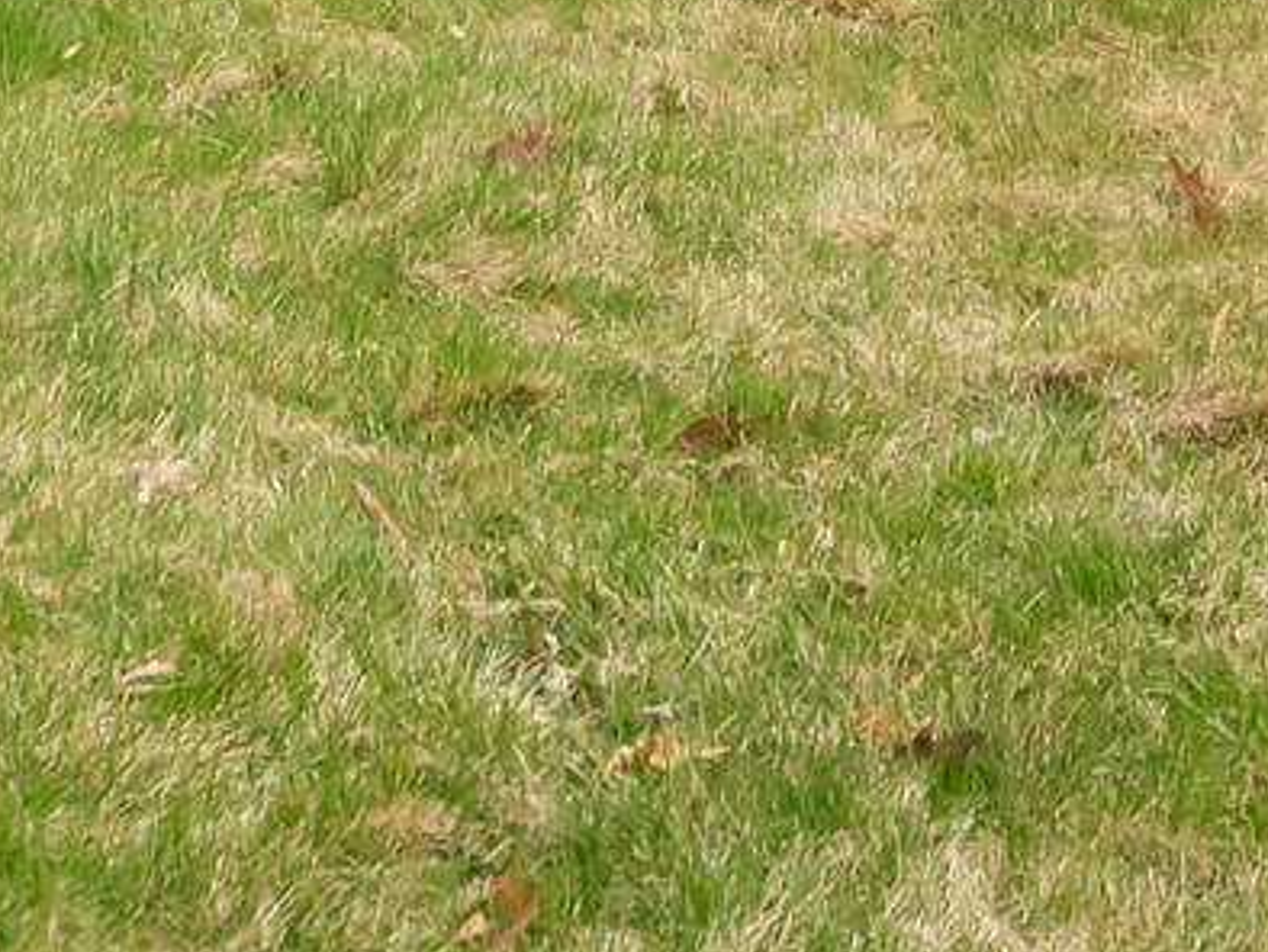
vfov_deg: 10.2
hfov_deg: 15.9
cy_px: -1484
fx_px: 4472
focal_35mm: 122
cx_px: 1152
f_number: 4
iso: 500
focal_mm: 20
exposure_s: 1/6400
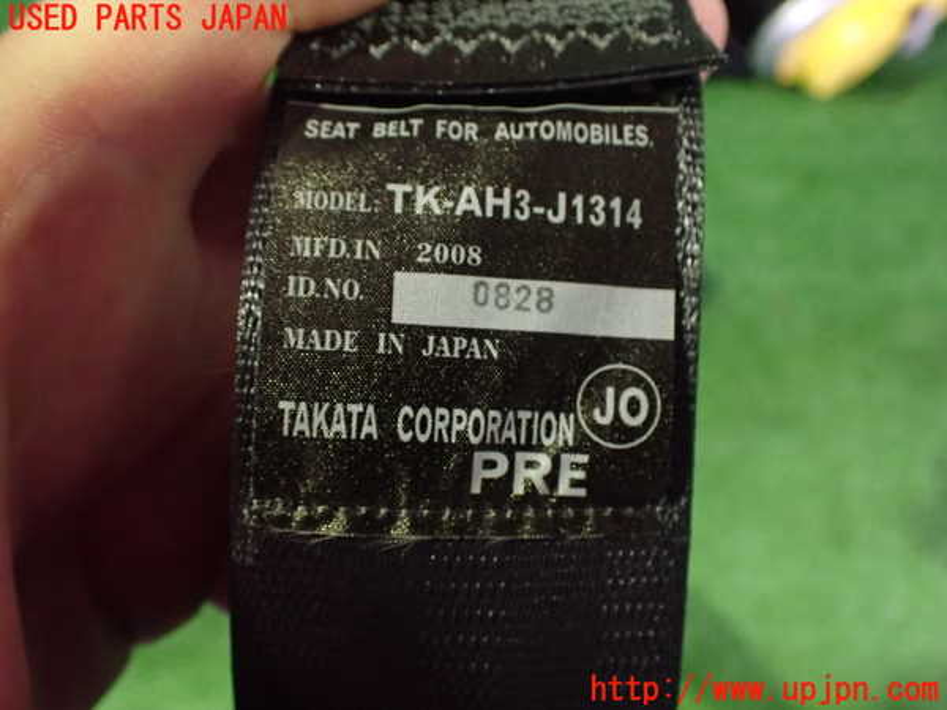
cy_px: 355
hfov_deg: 60.0
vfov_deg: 46.8
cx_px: 474
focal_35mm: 30
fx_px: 821
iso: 1250
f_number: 2.3
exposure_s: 1/30
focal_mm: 5.4
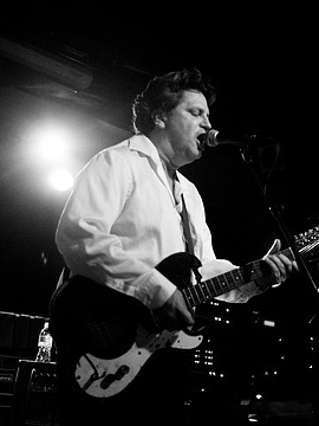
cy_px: 204
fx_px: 664
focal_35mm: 54
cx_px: 171
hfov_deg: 27.0
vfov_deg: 35.5
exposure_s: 1/100
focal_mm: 30
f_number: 2
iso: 1000
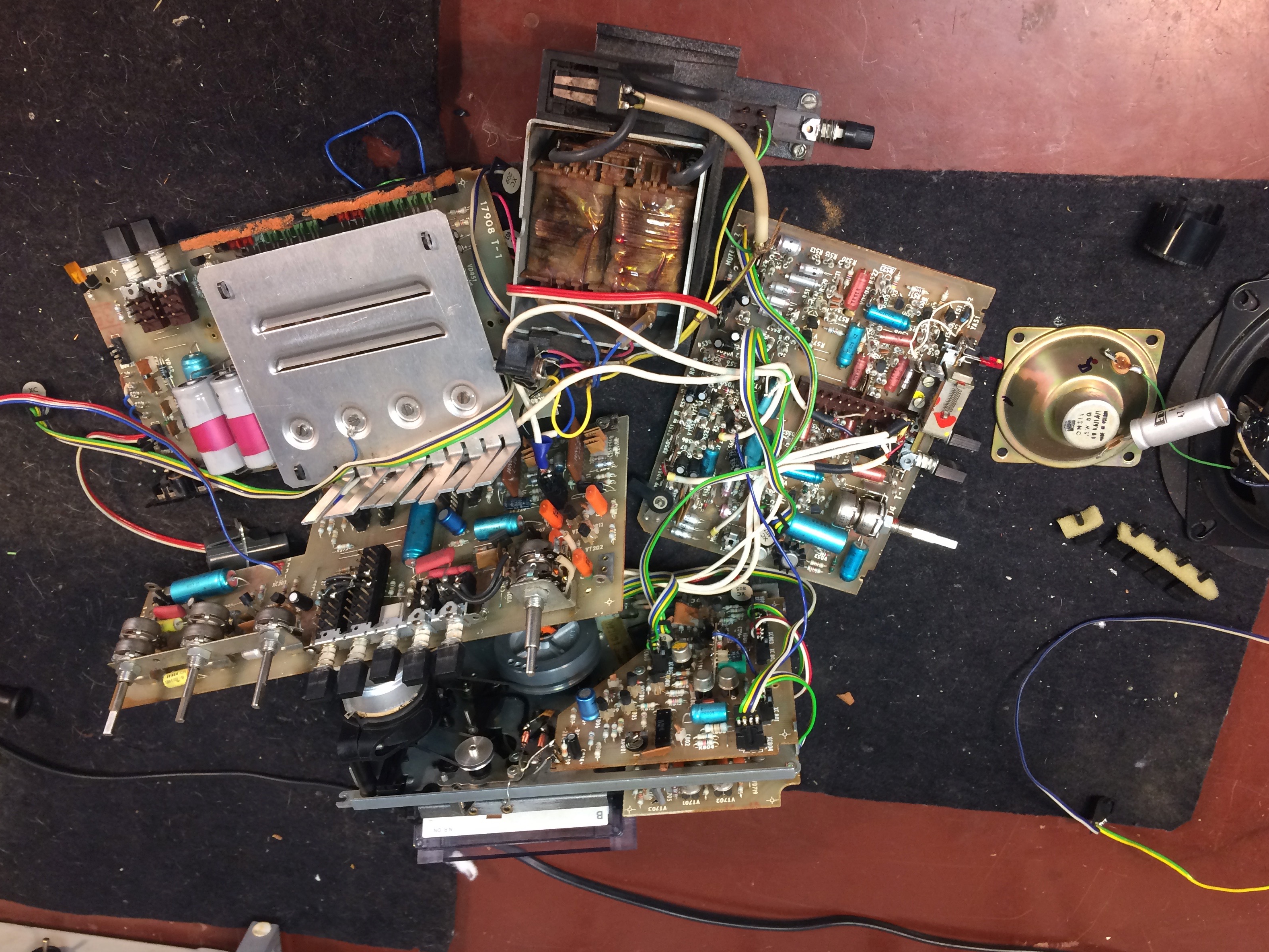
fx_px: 1100
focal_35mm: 30
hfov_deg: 60.0
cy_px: 479
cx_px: 648
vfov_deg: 46.8
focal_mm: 4.15
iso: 100
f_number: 2.2
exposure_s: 1/33
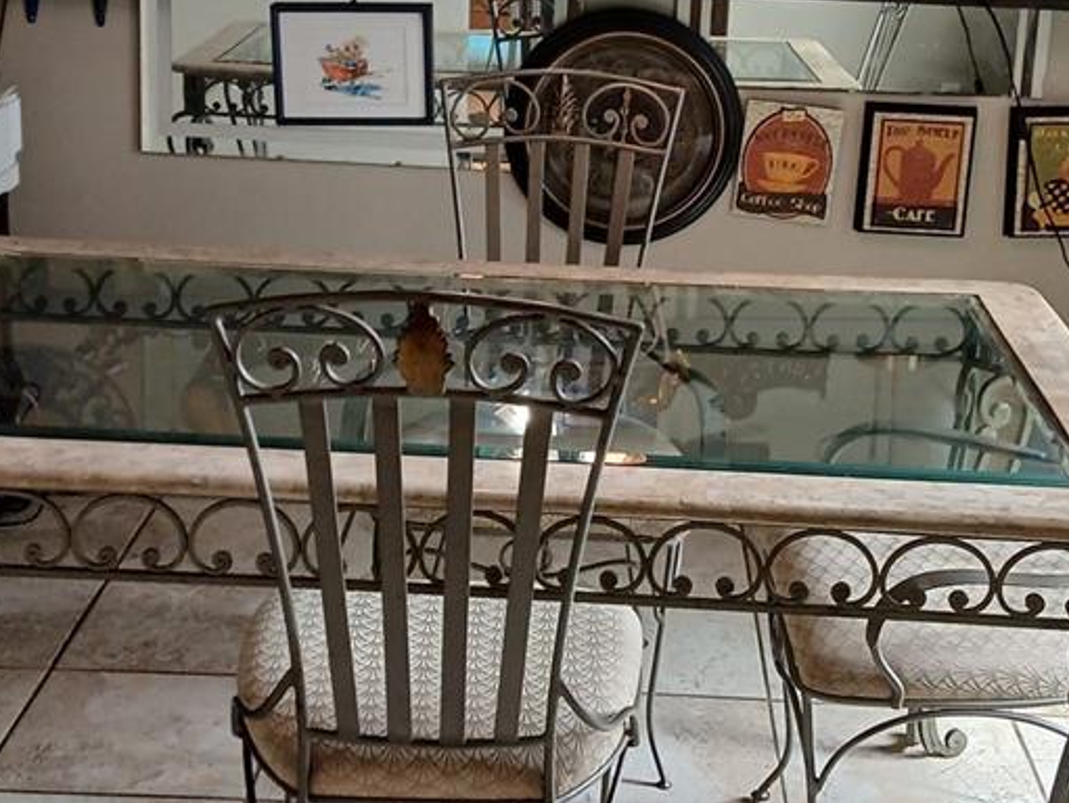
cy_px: 245
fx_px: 1885
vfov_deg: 23.9
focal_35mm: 61
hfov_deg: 31.6
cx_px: 594
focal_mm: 3.98
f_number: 1.8
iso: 125
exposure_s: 1/60
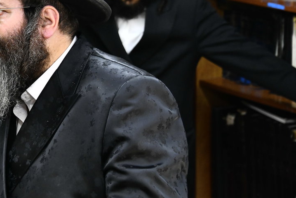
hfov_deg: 10.7
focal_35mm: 191
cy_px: 36
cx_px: 21
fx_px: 1571
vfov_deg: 7.2
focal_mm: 98
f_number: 5.3
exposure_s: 1/125
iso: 1600
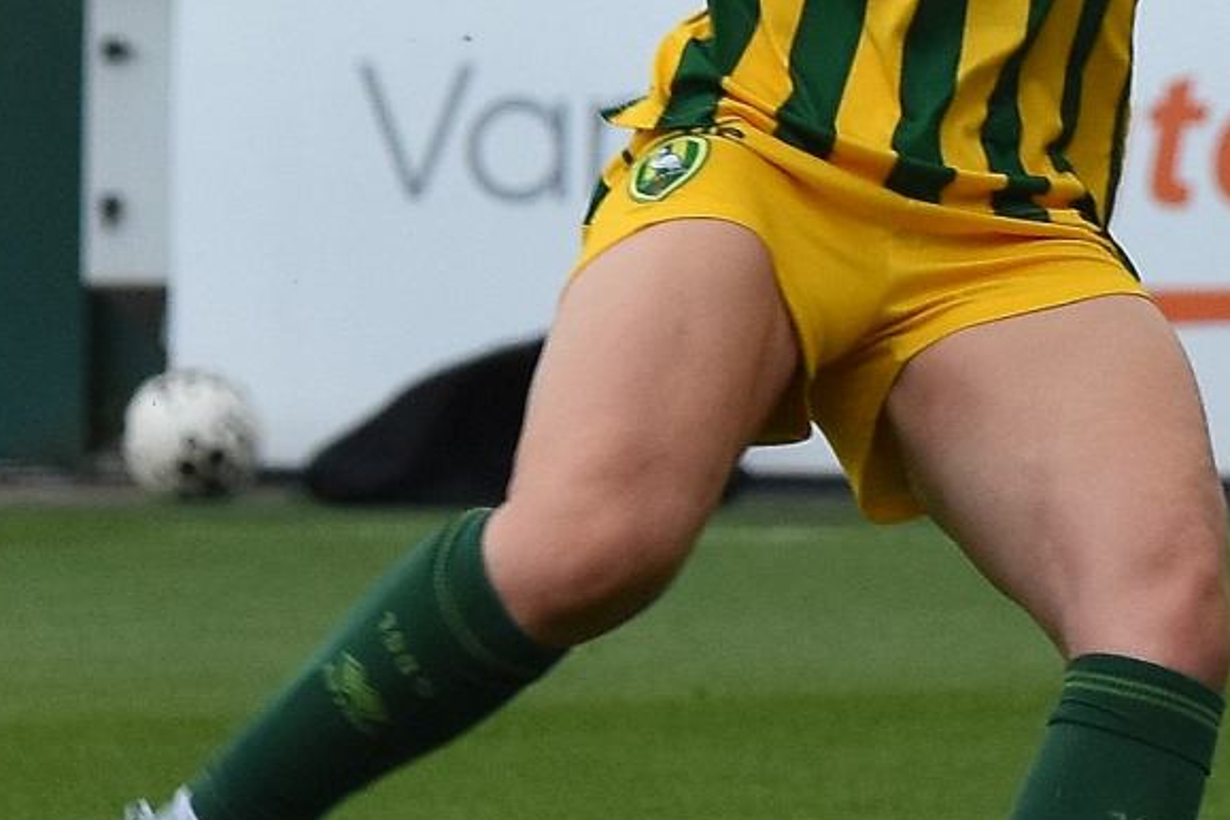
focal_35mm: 771
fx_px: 26329
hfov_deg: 2.7
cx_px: 586
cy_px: 304
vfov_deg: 1.8
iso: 500
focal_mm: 155
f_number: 4
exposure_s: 1/800
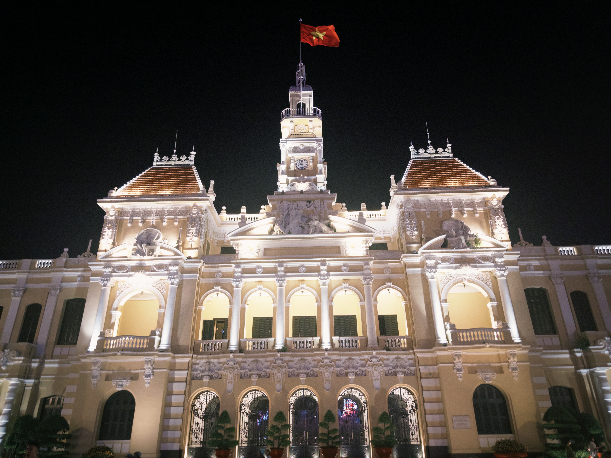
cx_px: 306
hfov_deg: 71.6
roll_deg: +0.2
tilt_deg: +25.4
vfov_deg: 56.8
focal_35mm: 24
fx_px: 424
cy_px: 229
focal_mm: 6.76
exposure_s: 1/100
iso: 200
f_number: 1.78
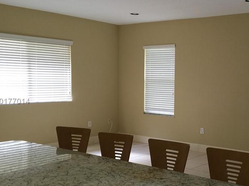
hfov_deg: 38.4
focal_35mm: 48
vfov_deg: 30.2
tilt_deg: -1.9
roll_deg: -2.3
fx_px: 345
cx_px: 193
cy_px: 101
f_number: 2.2
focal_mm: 4.15
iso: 50
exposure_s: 1/15
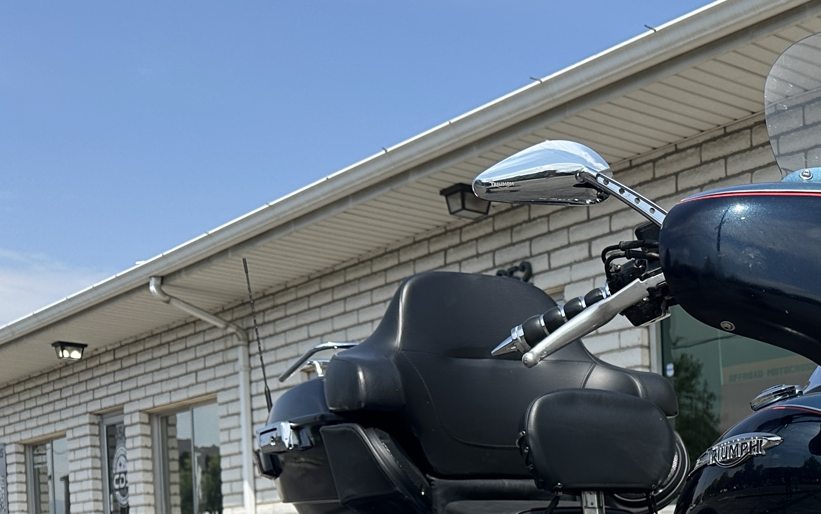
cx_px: 998
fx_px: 1410
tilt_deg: -3.4
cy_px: 638
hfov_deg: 28.1
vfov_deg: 19.3
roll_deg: +0.6
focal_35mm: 63
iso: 80
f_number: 1.78
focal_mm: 6.86
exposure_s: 1/3717
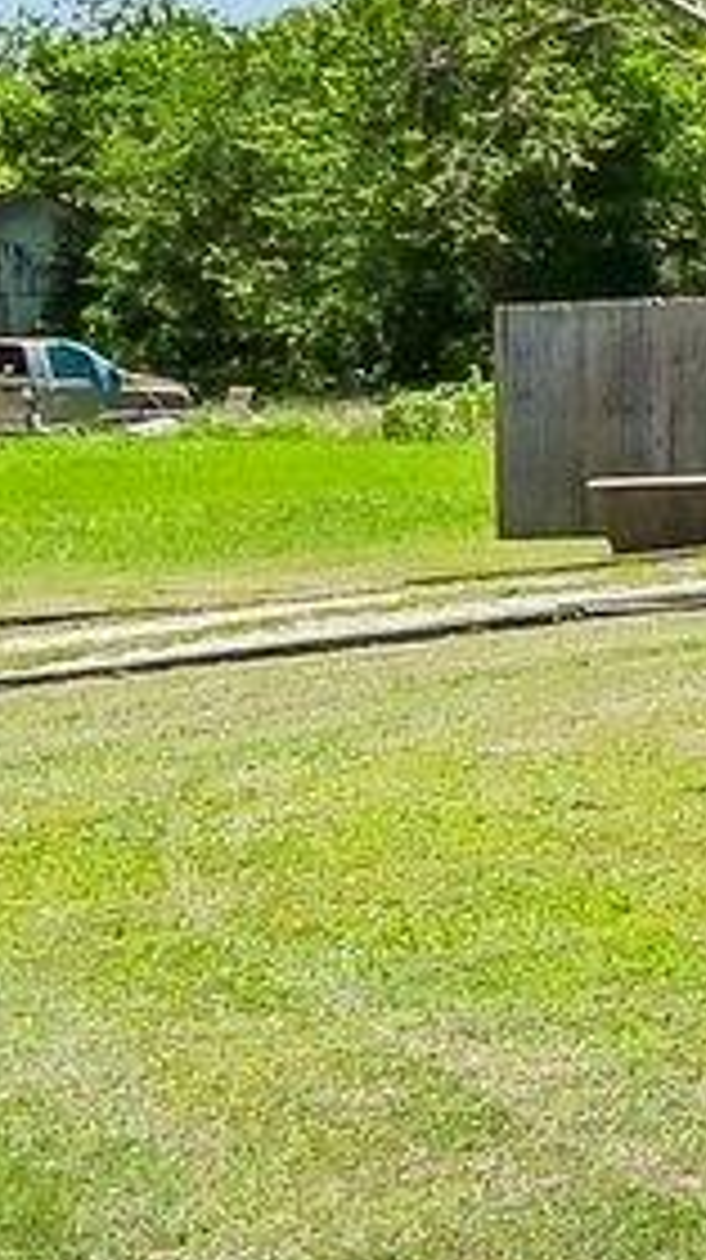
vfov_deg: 18.3
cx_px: 2545
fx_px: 3837
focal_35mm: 115
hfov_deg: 7.9
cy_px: 70
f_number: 8
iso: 400
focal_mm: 10
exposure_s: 1/2000
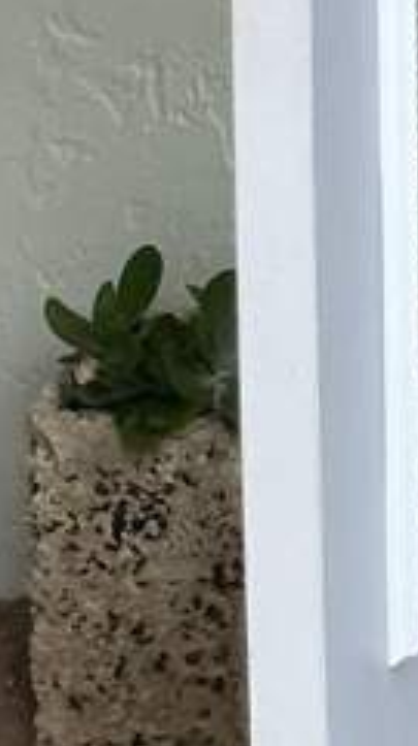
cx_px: 954
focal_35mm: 140
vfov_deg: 13.7
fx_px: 2767
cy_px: -591
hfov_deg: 8.1
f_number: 1.8
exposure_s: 1/120
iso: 50
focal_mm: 3
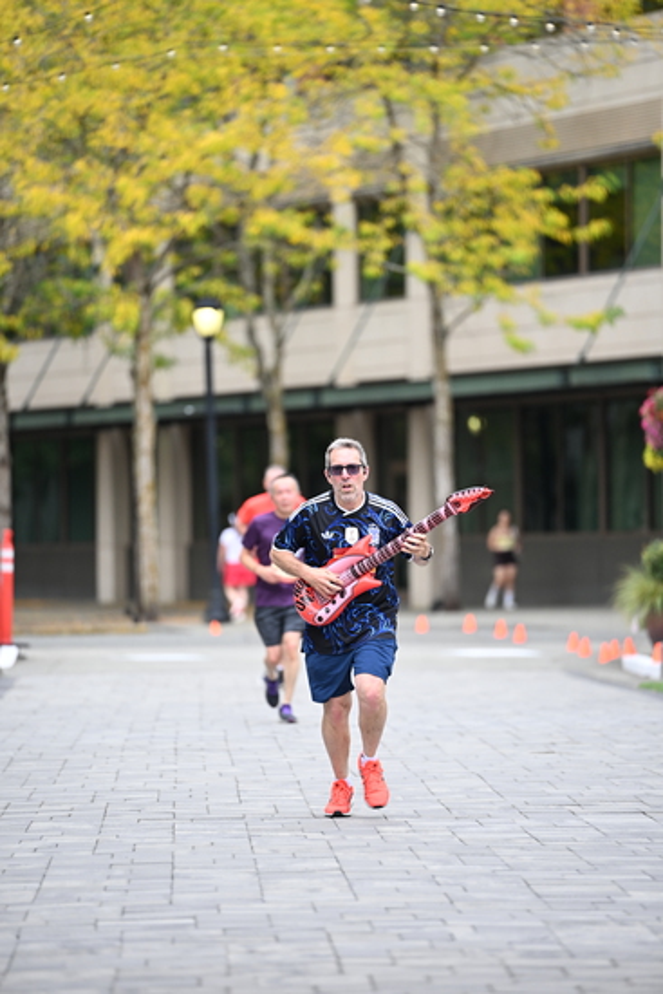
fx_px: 5521
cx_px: 332
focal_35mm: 200
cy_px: 497
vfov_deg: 10.3
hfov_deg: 6.9
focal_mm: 200
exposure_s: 1/1600
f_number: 2.8
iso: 640
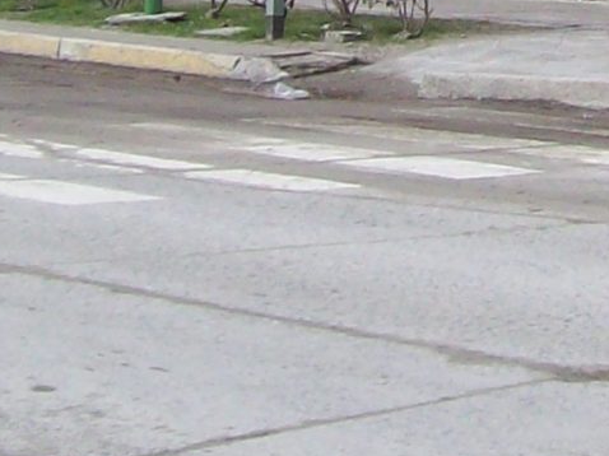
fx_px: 3394
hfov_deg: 9.9
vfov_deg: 7.3
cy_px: -571
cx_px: 938
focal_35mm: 193
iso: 80
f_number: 4.8
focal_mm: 6
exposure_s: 1/304
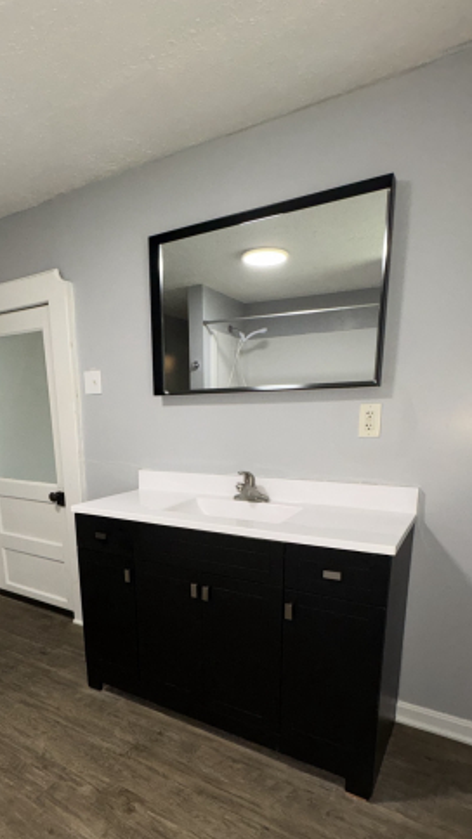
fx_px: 468
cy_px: 523
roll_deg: +0.6
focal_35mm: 21
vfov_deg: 82.3
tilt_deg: -11.7
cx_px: 186
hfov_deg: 53.1
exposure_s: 1/60
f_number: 2.2
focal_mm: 2.22
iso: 80
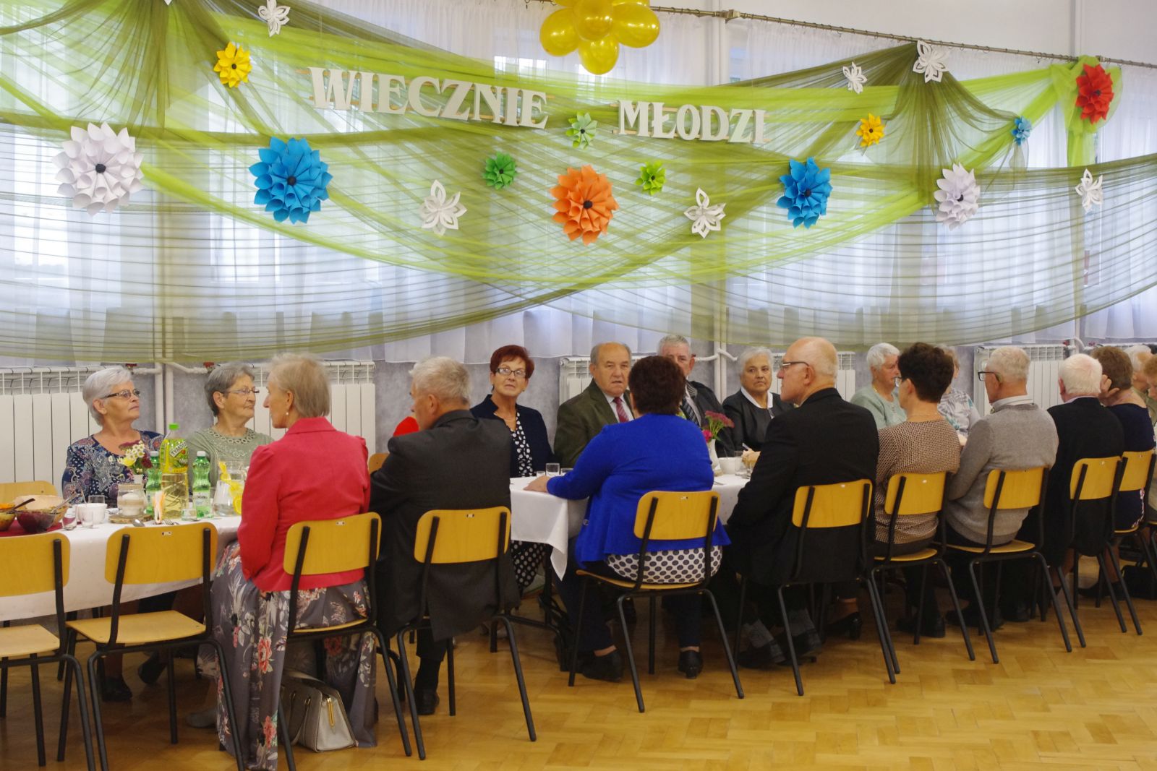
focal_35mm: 52
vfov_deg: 26.0
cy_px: 386
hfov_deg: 38.2
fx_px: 1671
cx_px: 578
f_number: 6.7
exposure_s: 1/60
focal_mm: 35
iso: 1600
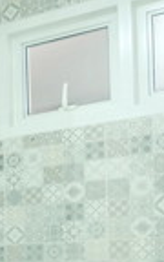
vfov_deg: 19.5
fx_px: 729
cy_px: 287
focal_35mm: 102
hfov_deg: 9.8
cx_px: -328
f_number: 3.5
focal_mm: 16
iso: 400
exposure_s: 1/30
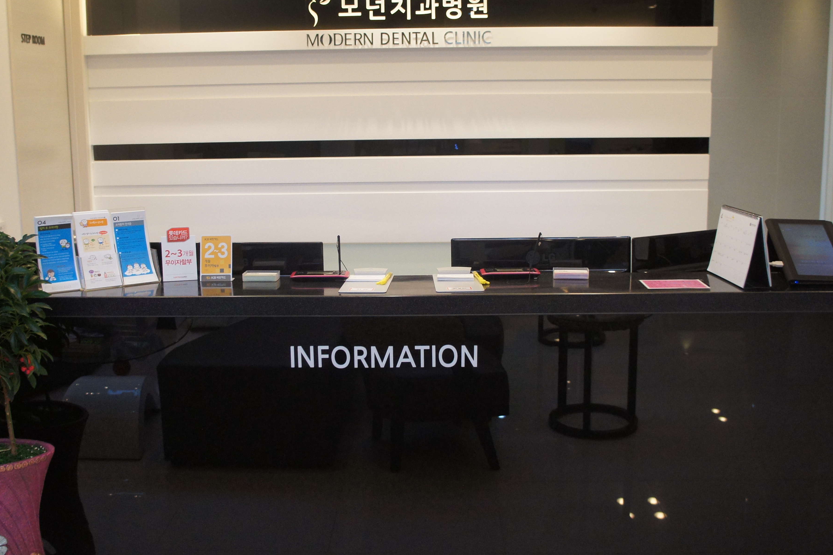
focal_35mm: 41
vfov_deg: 32.6
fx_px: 949
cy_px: 262
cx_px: 382
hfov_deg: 47.4
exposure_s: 1/160
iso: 1250
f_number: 4
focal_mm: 20
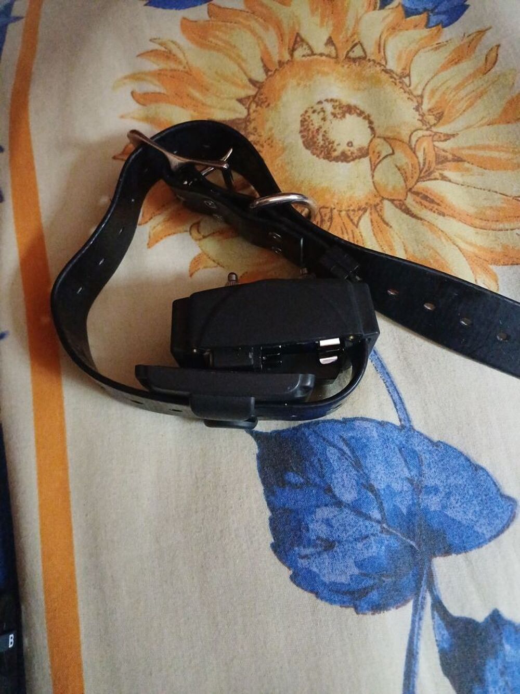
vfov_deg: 69.4
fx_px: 501
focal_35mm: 25
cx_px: 260
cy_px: 347
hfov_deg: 54.9
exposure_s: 1/14.3
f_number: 1.8
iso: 1600
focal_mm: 4.65
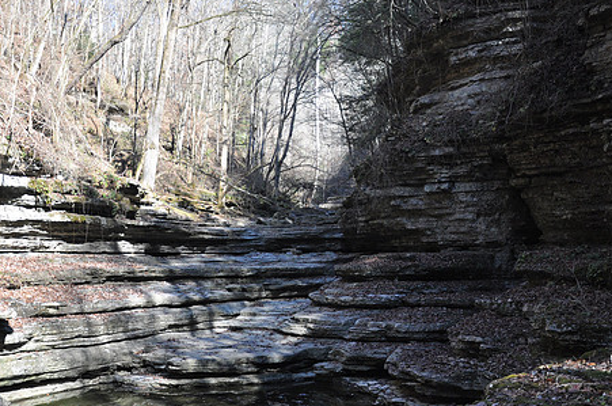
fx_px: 916
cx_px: 254
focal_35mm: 54
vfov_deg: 25.0
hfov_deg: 36.8
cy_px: 210
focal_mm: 28
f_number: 4
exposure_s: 1/800
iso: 800
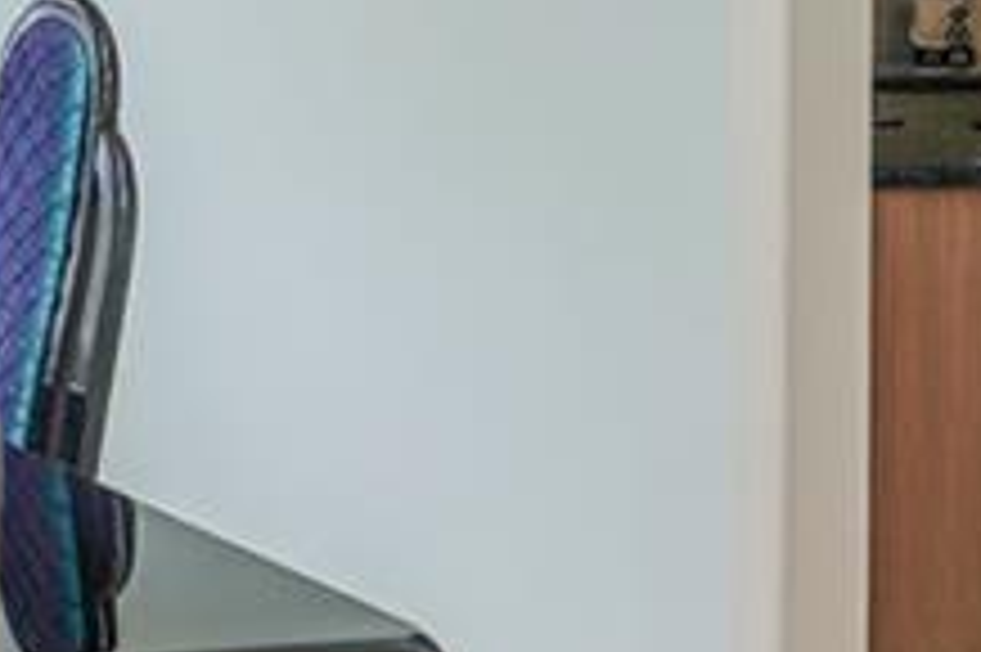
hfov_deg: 20.7
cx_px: -644
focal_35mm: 77
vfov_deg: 17.1
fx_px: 2106
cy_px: -58
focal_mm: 16.5
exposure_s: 1/50
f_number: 5
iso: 50
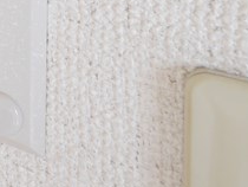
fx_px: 559
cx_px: -208
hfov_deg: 18.8
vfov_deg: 15.4
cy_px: -179
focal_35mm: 78
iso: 500
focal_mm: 8
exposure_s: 1/60
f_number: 4
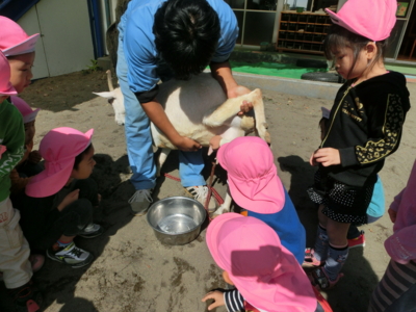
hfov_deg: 71.6
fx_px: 288
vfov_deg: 56.8
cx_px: 208
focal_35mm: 24
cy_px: 156
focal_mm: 4.24
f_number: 7.9
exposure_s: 1/400
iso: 80
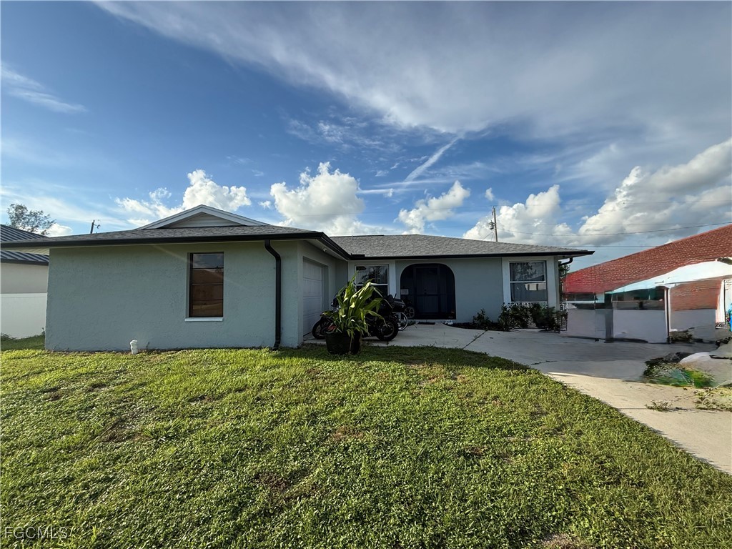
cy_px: 274
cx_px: 366
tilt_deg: +3.3
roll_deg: +0.9
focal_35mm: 14
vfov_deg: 85.7
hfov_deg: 102.1
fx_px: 296
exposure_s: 1/1399
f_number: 2.2
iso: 50
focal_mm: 2.22
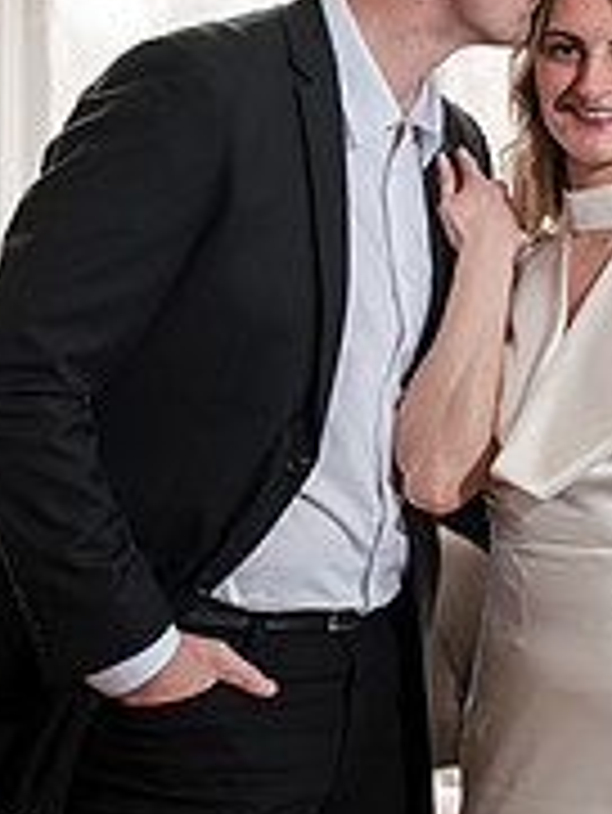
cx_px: 459
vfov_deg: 10.8
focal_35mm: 182
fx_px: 4285
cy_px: 49
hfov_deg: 8.2
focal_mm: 76
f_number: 4
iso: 640
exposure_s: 1/250
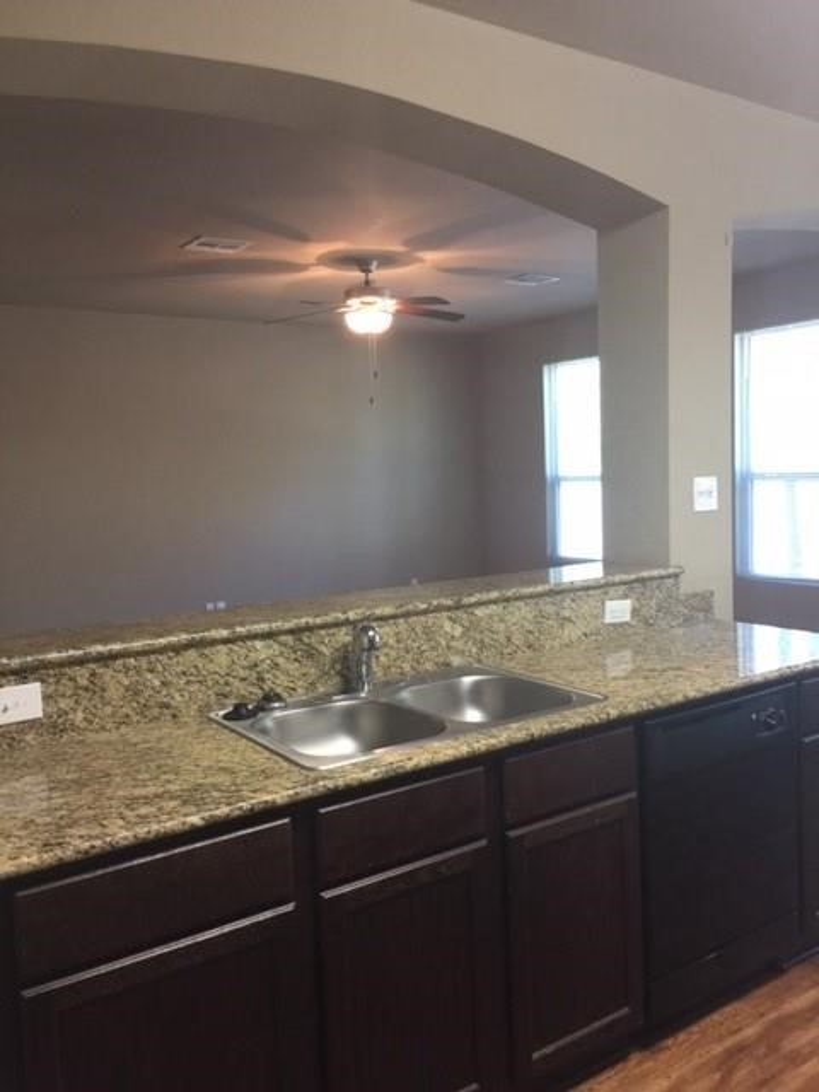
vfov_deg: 61.7
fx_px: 915
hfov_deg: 48.2
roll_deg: +1.9
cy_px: 546
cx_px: 410
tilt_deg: -4.4
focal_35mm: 29
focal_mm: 4.15
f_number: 2.2
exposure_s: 1/15
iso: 64
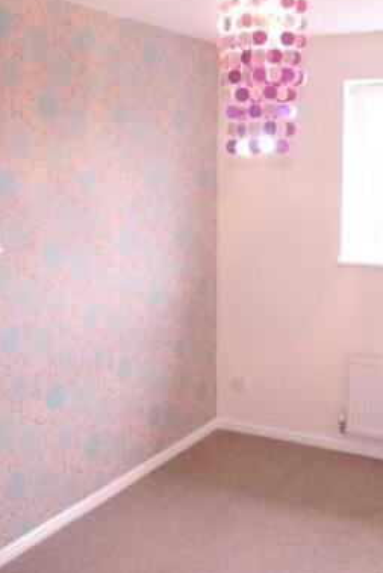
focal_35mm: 48
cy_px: 247
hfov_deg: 28.0
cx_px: 246
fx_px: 765
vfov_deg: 41.0
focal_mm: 15
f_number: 3.6
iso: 6400
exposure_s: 1/60
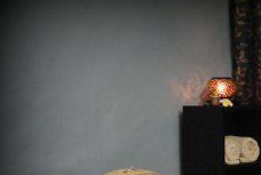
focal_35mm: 101
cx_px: 270
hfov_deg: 19.5
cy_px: 169
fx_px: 734
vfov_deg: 13.4
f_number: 20
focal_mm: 32
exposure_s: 1
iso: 1600
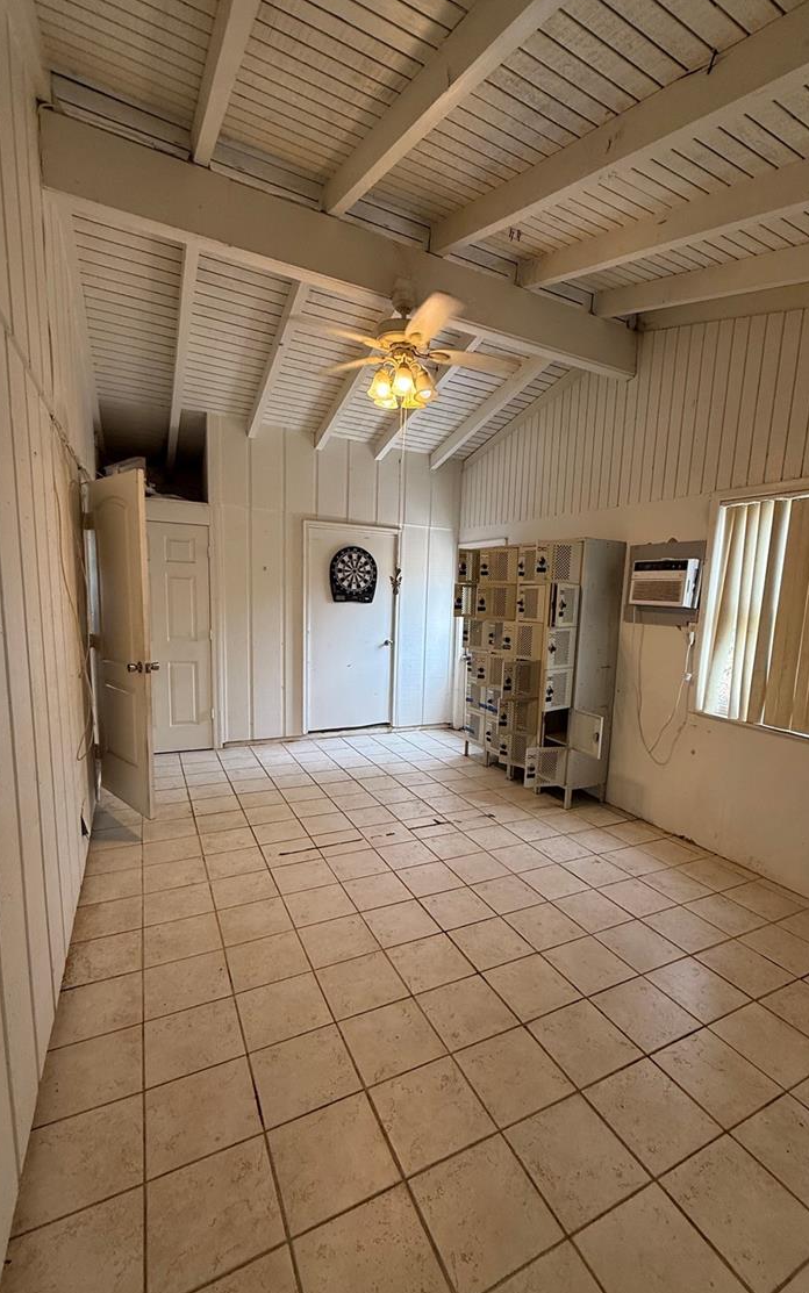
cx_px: 451
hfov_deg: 71.0
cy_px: 678
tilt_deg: -7.7
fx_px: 564
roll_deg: -3.1
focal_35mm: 16
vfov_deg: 97.7
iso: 125
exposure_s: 1/120
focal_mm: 2.22
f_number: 2.2
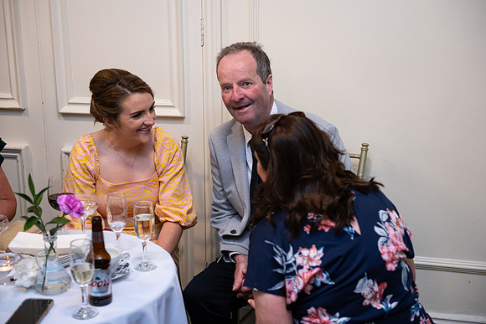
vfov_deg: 24.2
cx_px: 243
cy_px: 162
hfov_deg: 35.6
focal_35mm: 56
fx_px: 756
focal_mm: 56
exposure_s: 1/160
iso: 800
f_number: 3.5
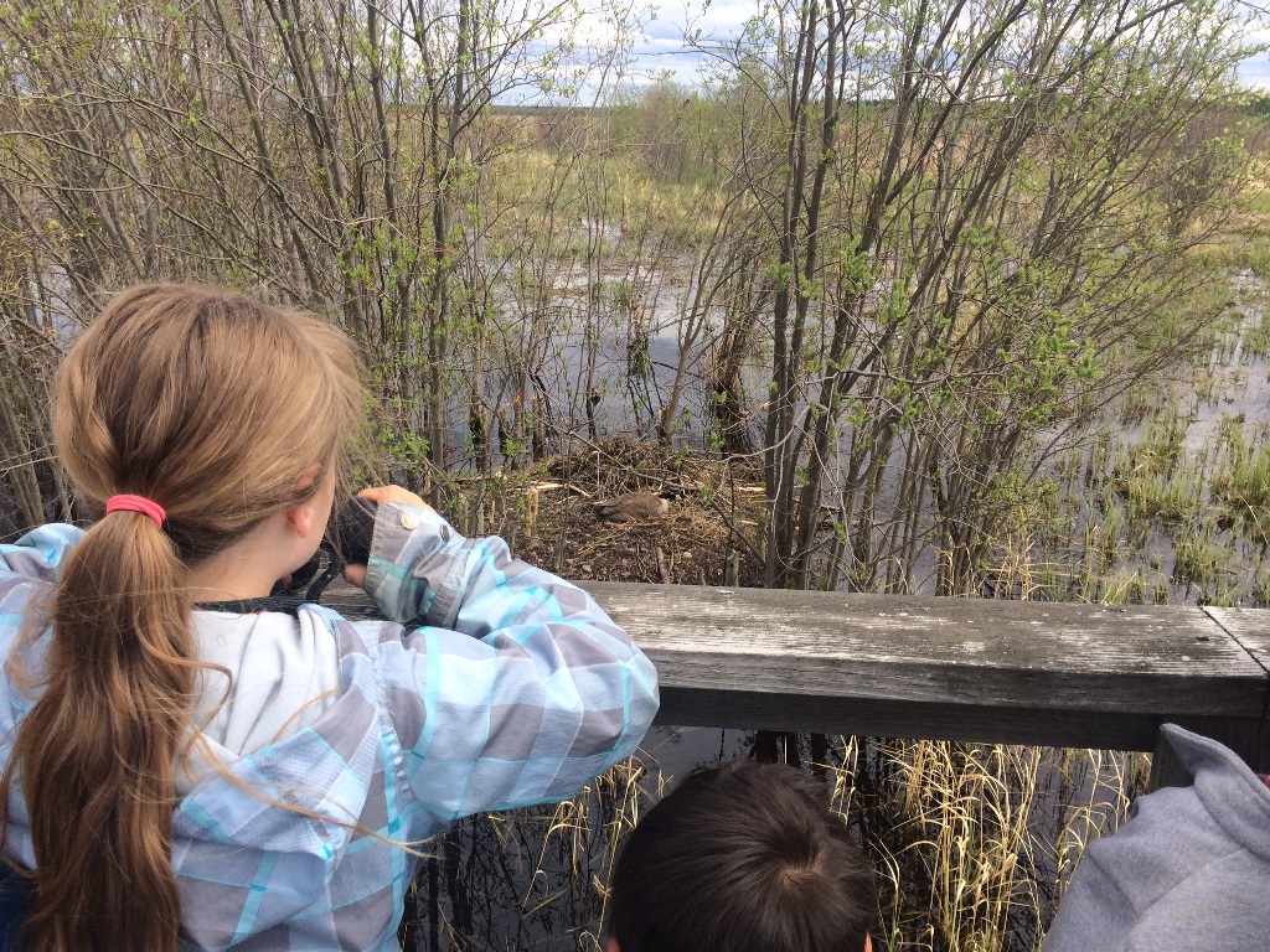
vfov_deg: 46.8
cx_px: 635
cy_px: 476
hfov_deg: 60.0
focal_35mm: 30
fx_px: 1101
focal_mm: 4.12
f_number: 2.2
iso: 32
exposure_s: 1/1466
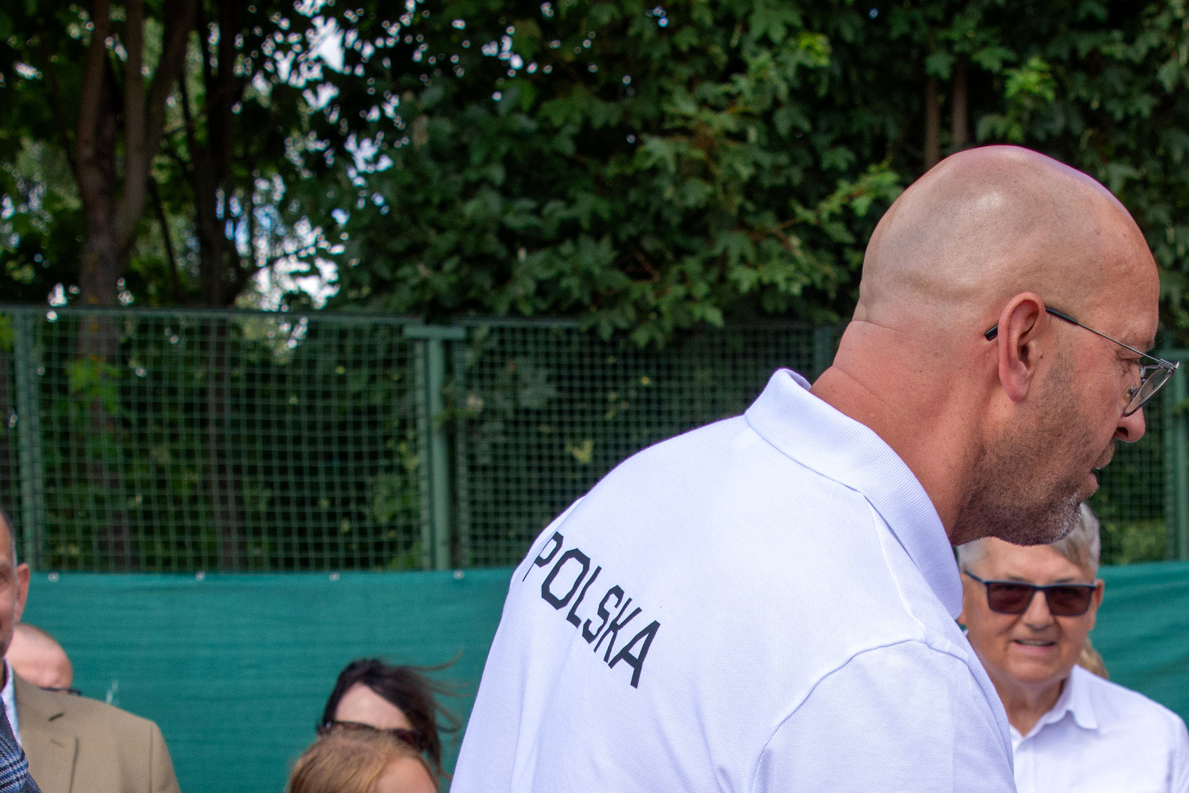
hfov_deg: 20.7
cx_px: 815
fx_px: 3236
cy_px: 923
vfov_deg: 13.6
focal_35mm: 98
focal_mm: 28
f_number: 5
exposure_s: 1/1000
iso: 320
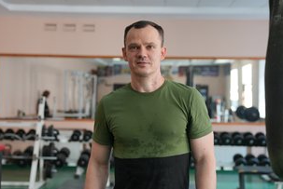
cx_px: 138
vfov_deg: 23.5
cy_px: 89
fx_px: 457
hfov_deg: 34.4
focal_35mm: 58
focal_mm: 44
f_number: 2.8
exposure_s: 1/250
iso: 1000
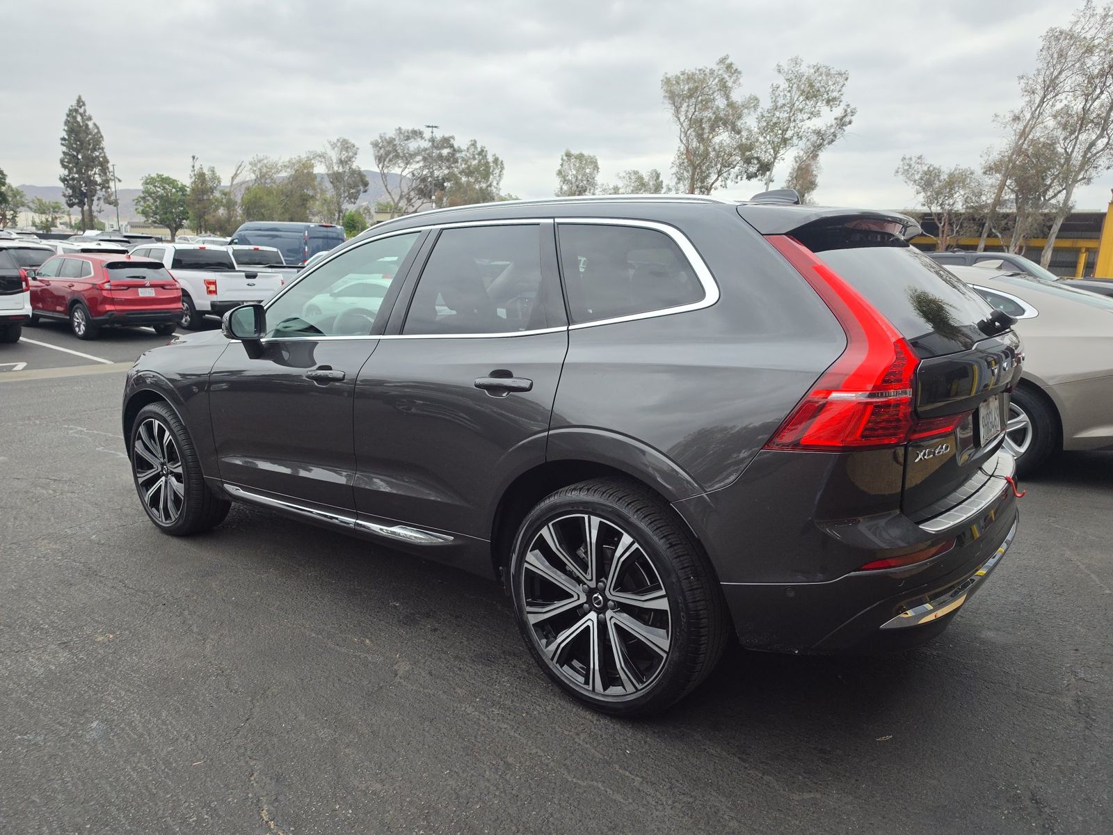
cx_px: 556
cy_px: 418
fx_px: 740
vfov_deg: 58.9
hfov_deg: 73.9
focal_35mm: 23
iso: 63
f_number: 1.4
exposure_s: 1/3066
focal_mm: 6.5
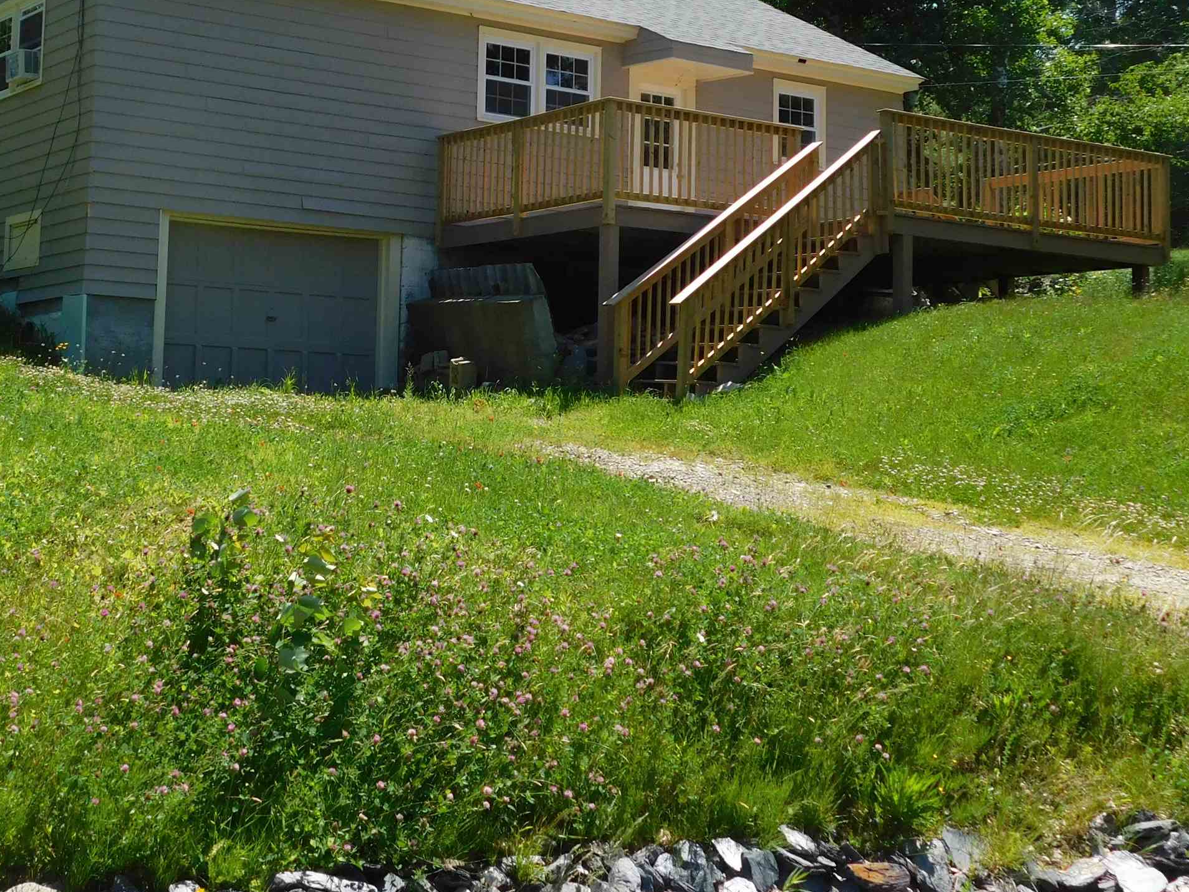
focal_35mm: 58
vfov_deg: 25.0
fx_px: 1992
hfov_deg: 33.0
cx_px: 424
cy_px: 256
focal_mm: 6.3
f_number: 3.5
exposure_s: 1/1000
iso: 125
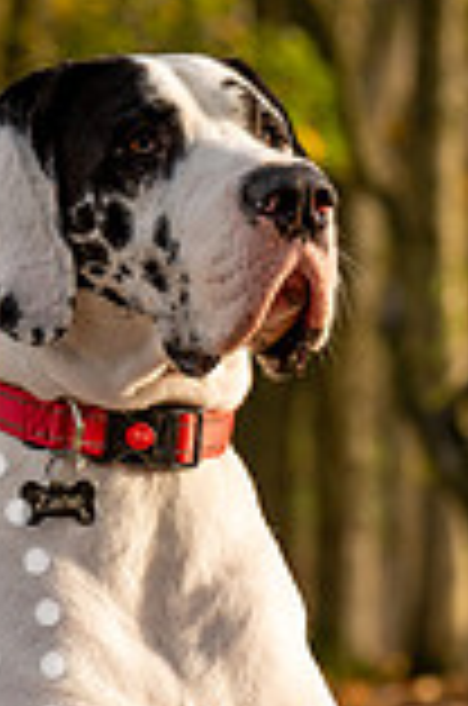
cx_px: 214
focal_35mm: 313
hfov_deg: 4.4
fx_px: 6130
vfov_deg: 6.6
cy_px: 417
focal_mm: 77
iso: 100
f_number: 4
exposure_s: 1/320
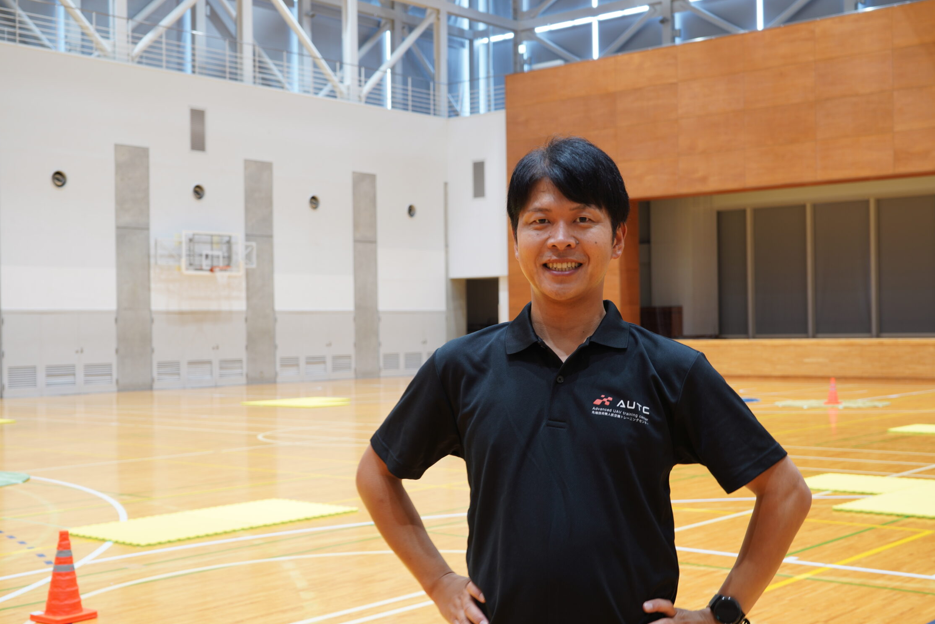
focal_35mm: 47
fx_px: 1221
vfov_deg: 28.6
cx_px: 483
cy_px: 322
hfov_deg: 41.9
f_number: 6.3
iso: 100
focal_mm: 41
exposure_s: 1/2.5
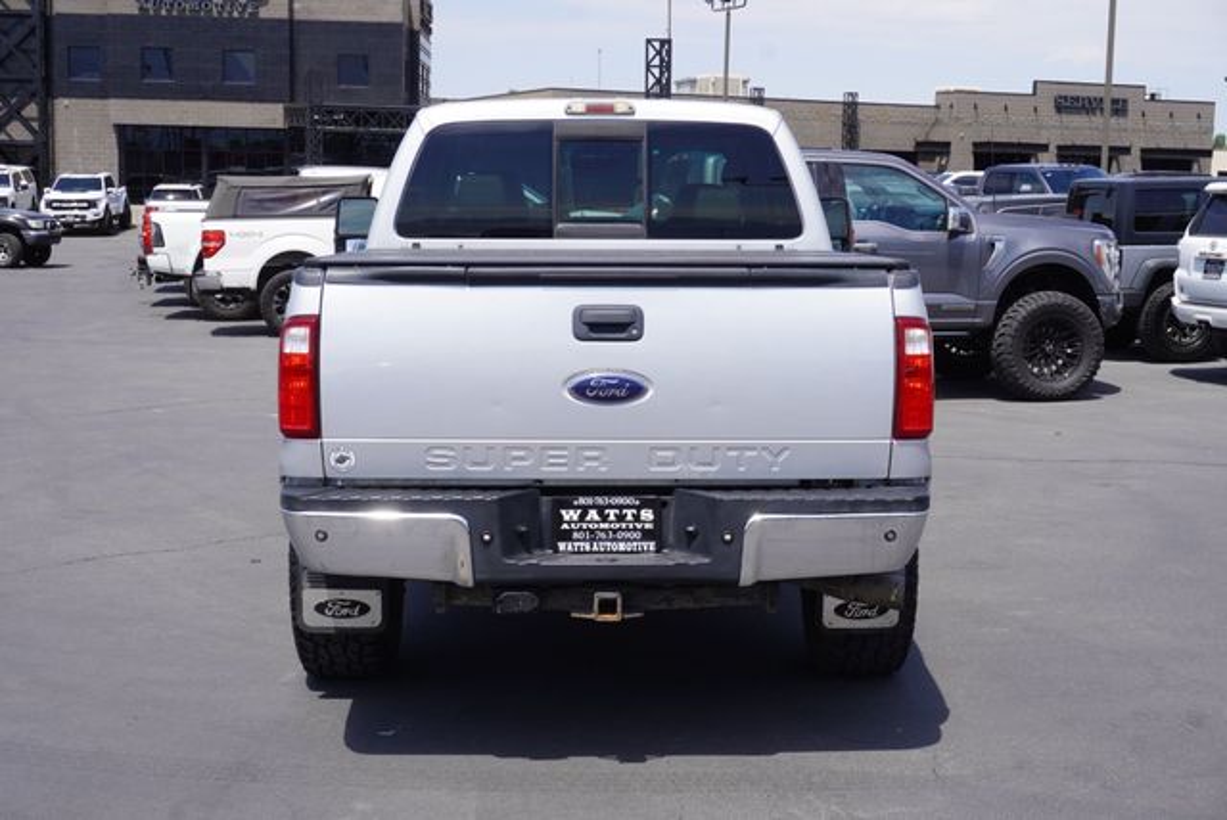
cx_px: 614
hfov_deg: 38.8
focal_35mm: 51
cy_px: 410
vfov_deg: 26.5
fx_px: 1740
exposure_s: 1/125
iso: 100
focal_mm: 34
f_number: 11
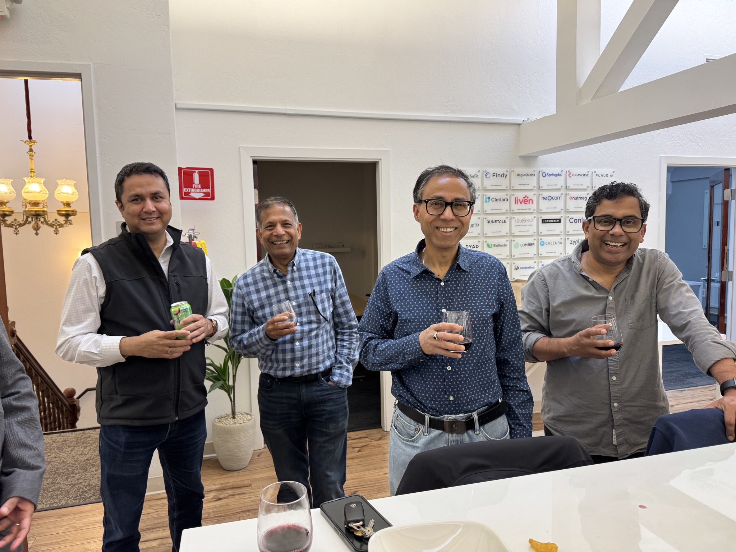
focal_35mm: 24
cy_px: 276
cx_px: 368
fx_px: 510
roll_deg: +1.2
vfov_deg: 56.8
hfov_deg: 71.6
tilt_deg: -5.0
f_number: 1.78
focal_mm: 6.76
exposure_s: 1/60
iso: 125
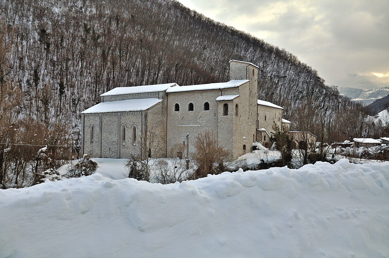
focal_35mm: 33
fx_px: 356
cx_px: 194
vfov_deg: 39.9
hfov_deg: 57.3
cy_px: 129
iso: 320
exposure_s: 1/1250
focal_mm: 22
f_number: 7.1
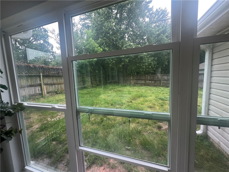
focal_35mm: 13
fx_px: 86
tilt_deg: -5.7
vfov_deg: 89.9
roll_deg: +3.5
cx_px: 114
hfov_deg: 106.2
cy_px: 86
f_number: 1.8
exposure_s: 1/99
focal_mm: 1.57
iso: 80
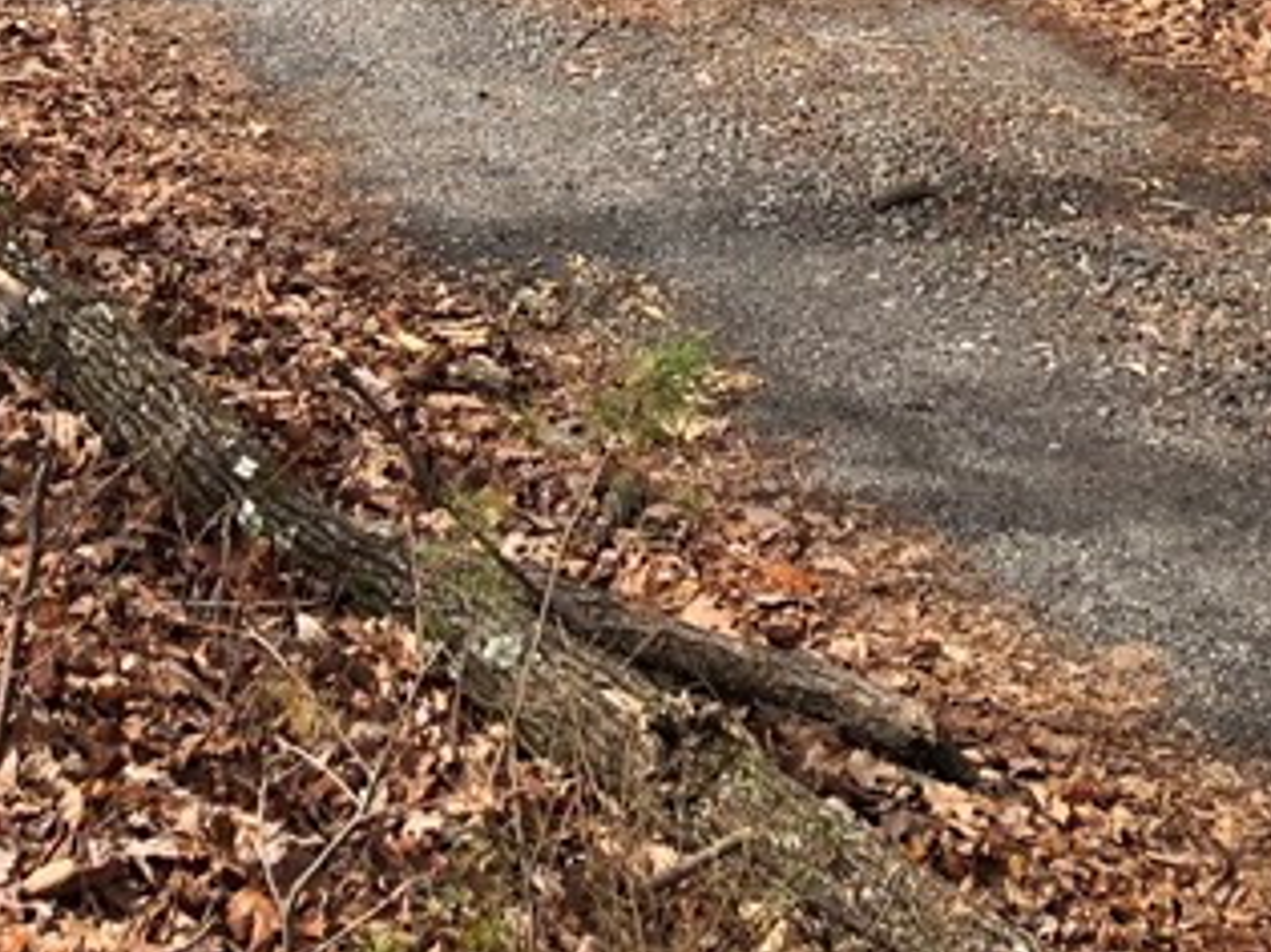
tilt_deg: -6.4
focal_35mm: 91
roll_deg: +1.5
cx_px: 468
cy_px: -528
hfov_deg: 21.5
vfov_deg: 14.9
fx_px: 3340
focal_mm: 3.99
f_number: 1.8
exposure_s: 1/432
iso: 20
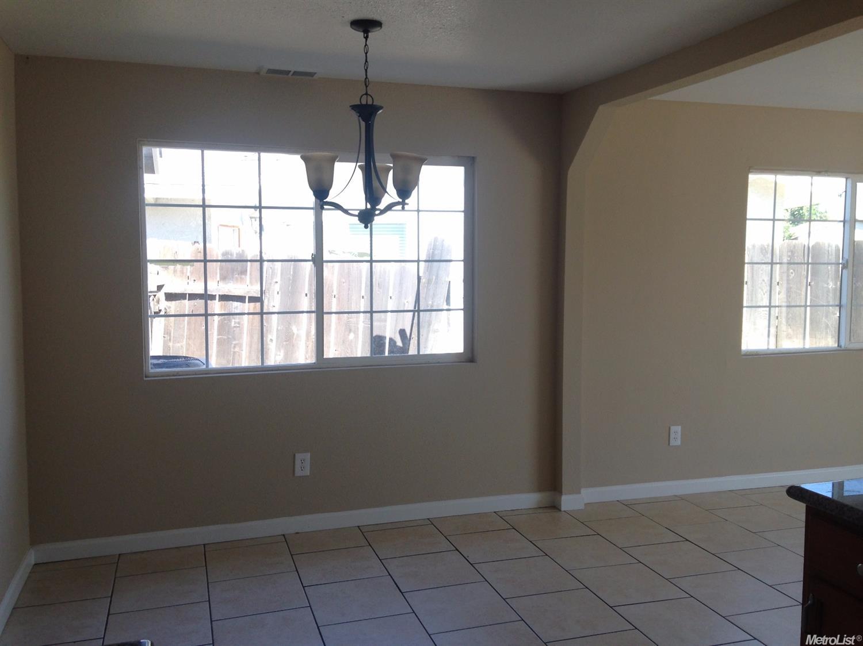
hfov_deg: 55.4
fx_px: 822
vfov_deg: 42.9
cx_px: 432
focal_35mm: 33
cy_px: 323
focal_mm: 4.12
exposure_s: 1/128
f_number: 2.4
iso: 50
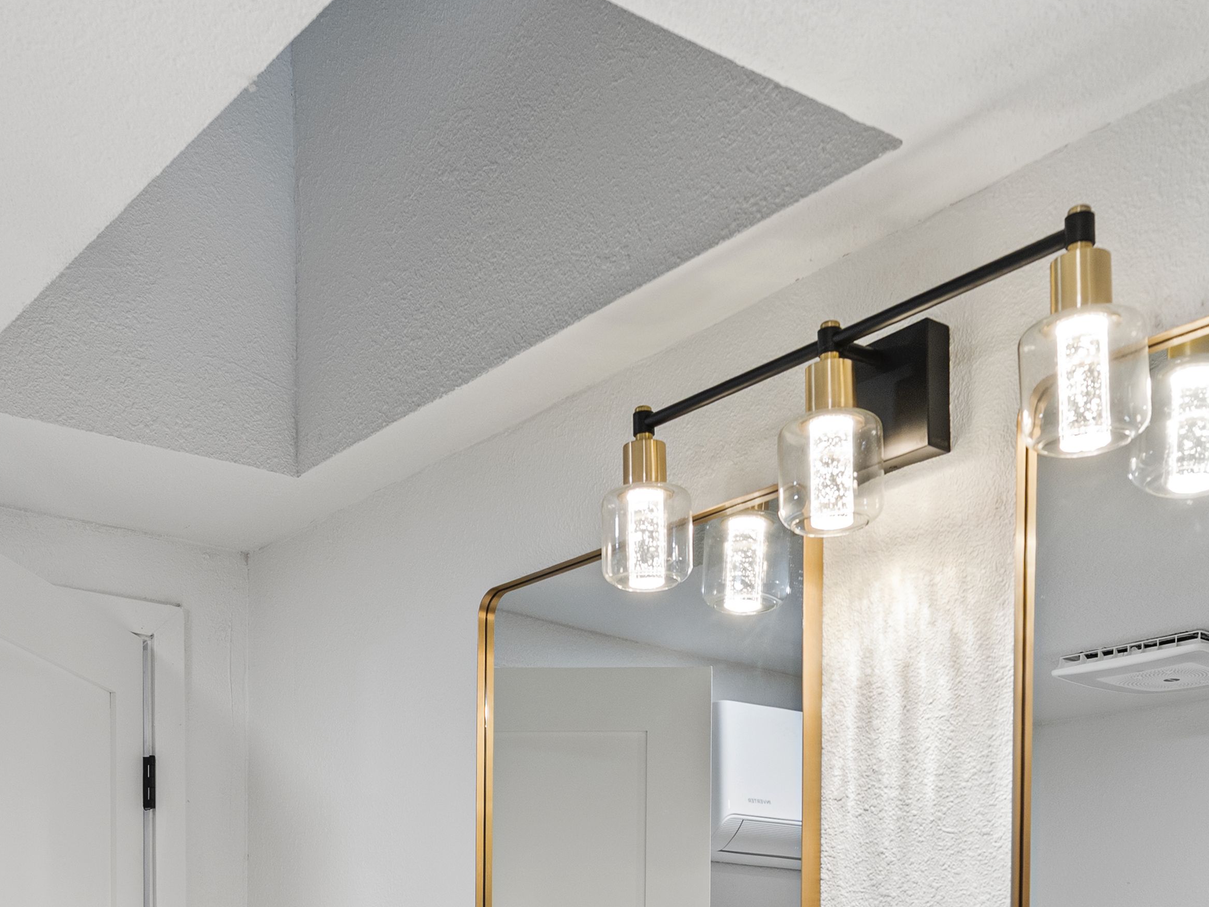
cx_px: 422
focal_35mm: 46
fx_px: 1607
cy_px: 1008
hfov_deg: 40.8
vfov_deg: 28.5
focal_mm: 16
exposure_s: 1/15
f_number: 4
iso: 320
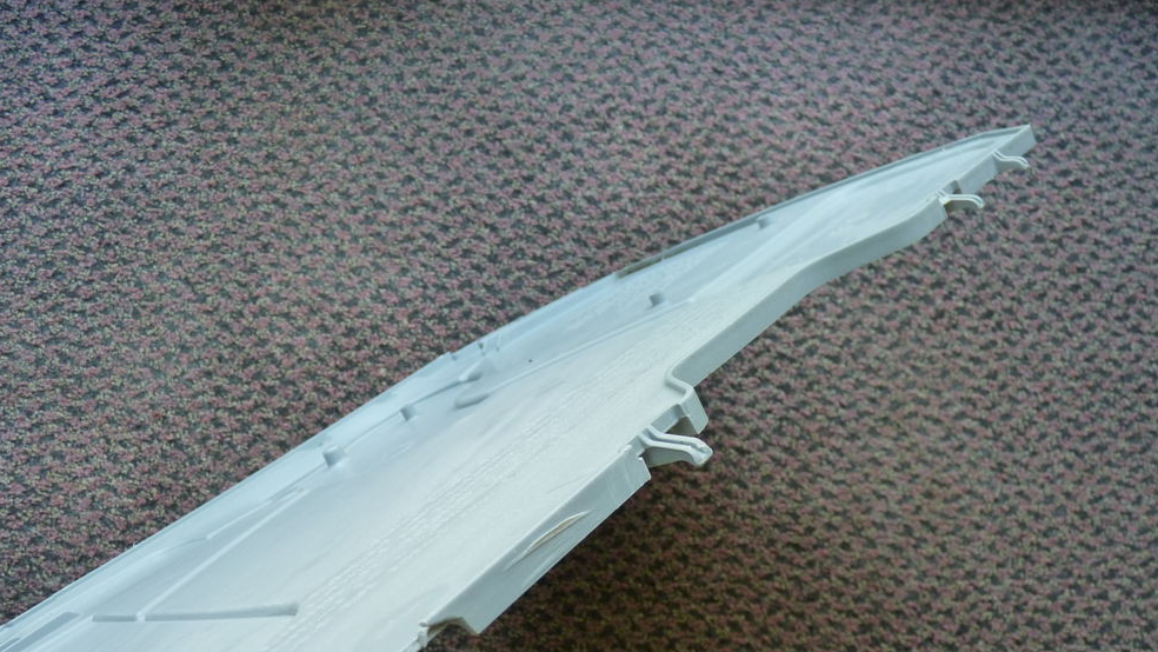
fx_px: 952
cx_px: 583
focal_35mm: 31
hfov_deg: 62.6
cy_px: 433
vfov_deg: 37.4
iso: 200
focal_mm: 5
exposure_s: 1/30
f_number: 2.8
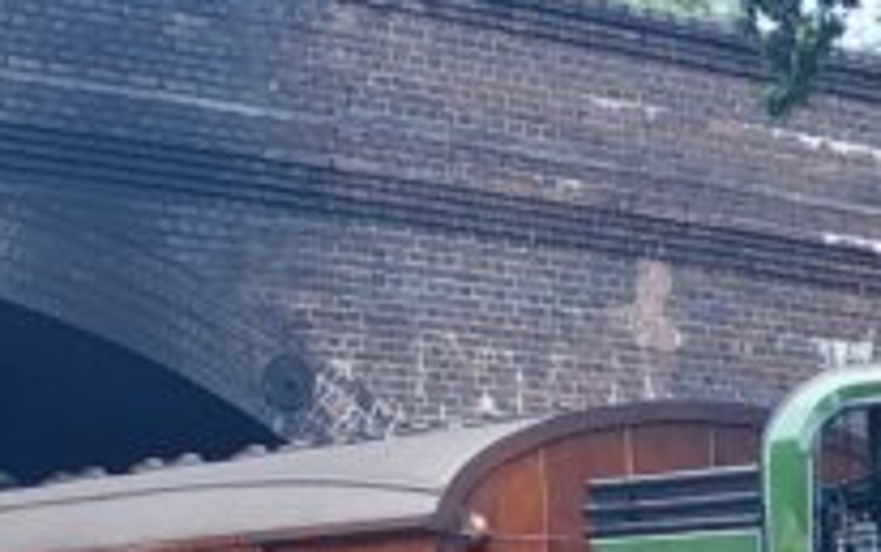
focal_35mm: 154
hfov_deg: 12.5
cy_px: 1091
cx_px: 1531
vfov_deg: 8.1
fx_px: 3700
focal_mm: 5.23
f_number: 1.8
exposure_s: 1/346
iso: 40
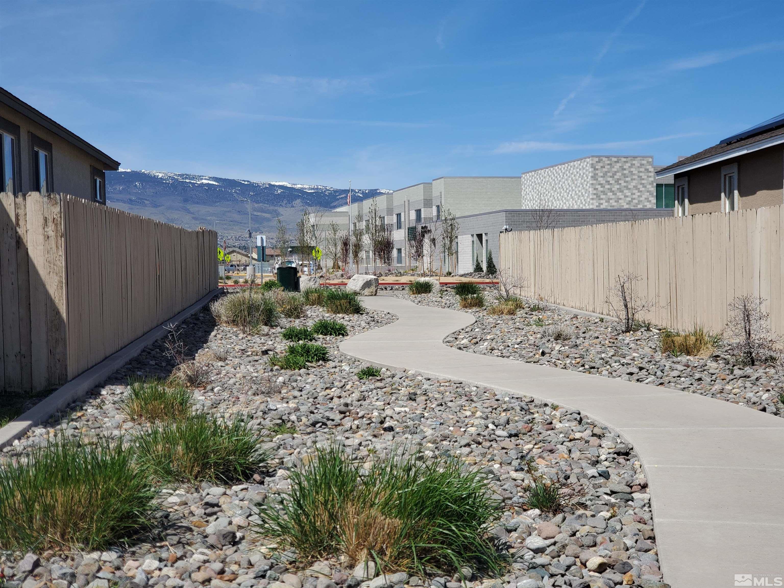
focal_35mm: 52
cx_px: 392
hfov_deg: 36.8
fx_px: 1178
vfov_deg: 28.0
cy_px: 294
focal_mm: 6
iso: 50
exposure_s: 1/1269
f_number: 2.4
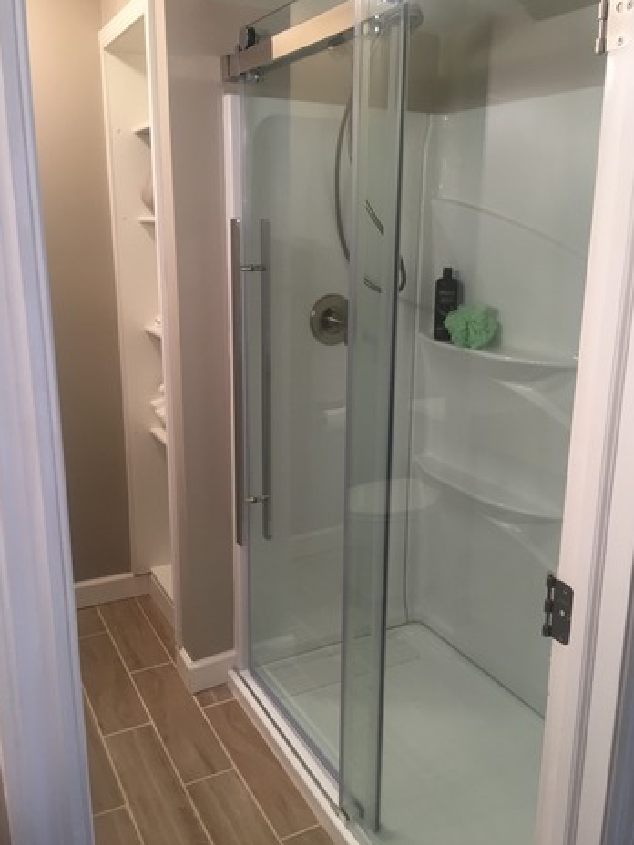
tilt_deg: -15.3
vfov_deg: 60.0
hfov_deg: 46.8
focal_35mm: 30
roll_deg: -0.3
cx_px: 321
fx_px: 733
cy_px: 419
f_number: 2.2
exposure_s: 1/30
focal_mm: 4.15
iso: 64
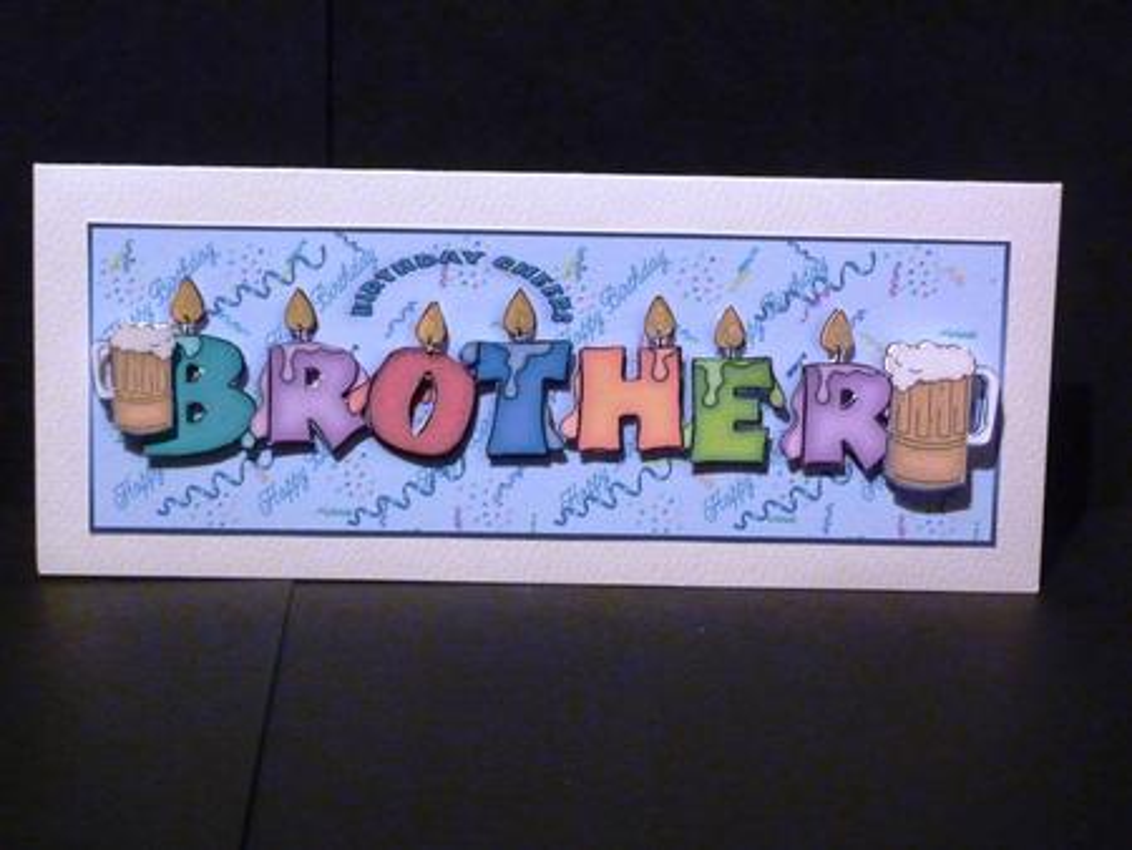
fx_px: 2192
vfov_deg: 22.0
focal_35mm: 67
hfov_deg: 29.0
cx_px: 566
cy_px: 425
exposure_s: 1/40
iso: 800
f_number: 4.1
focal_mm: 11
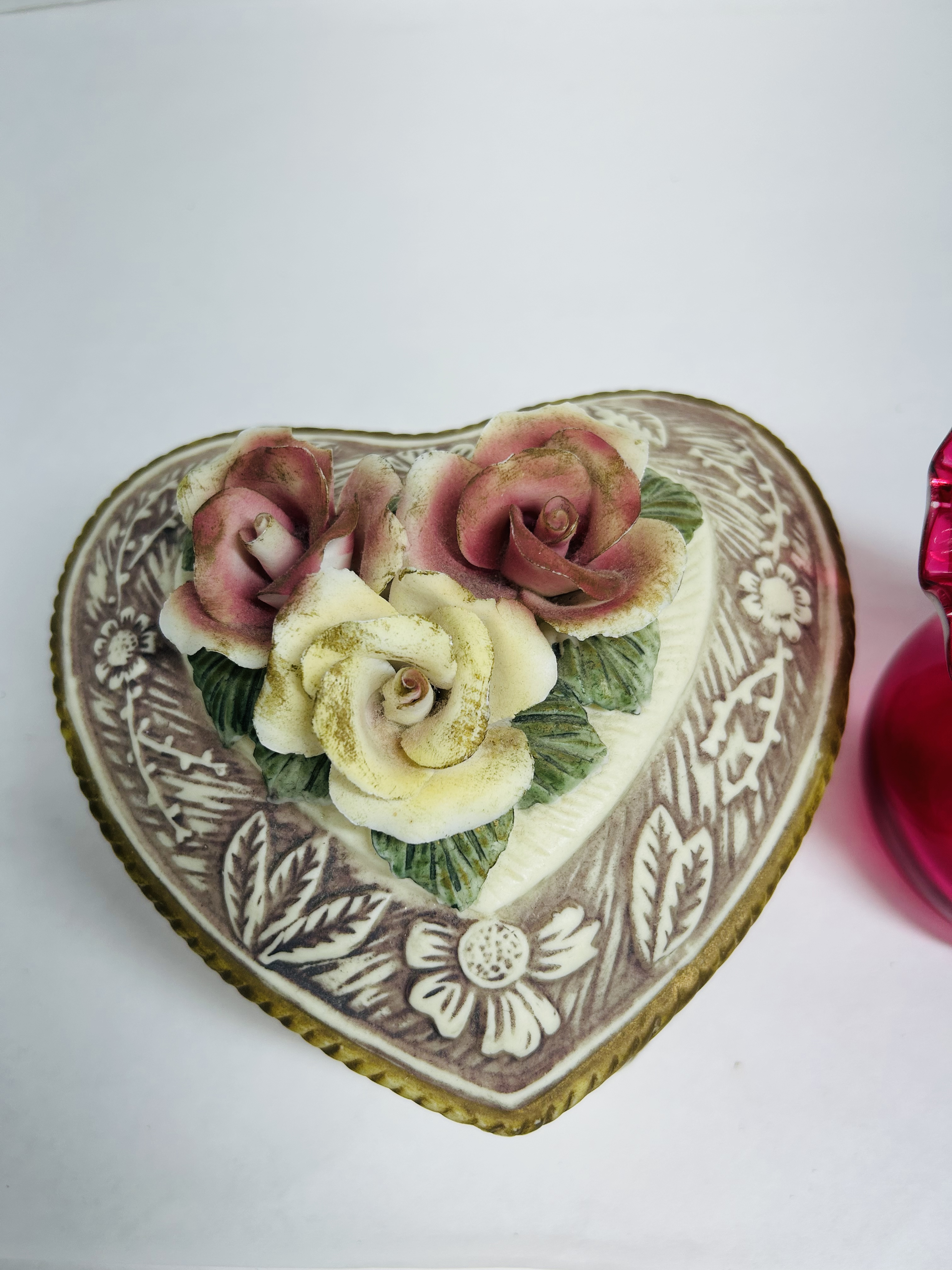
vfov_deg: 67.3
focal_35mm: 26
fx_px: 953
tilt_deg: -63.7
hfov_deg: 53.1
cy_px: 635
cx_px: 476
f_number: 1.5
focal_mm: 5.7
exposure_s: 1/445
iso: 50
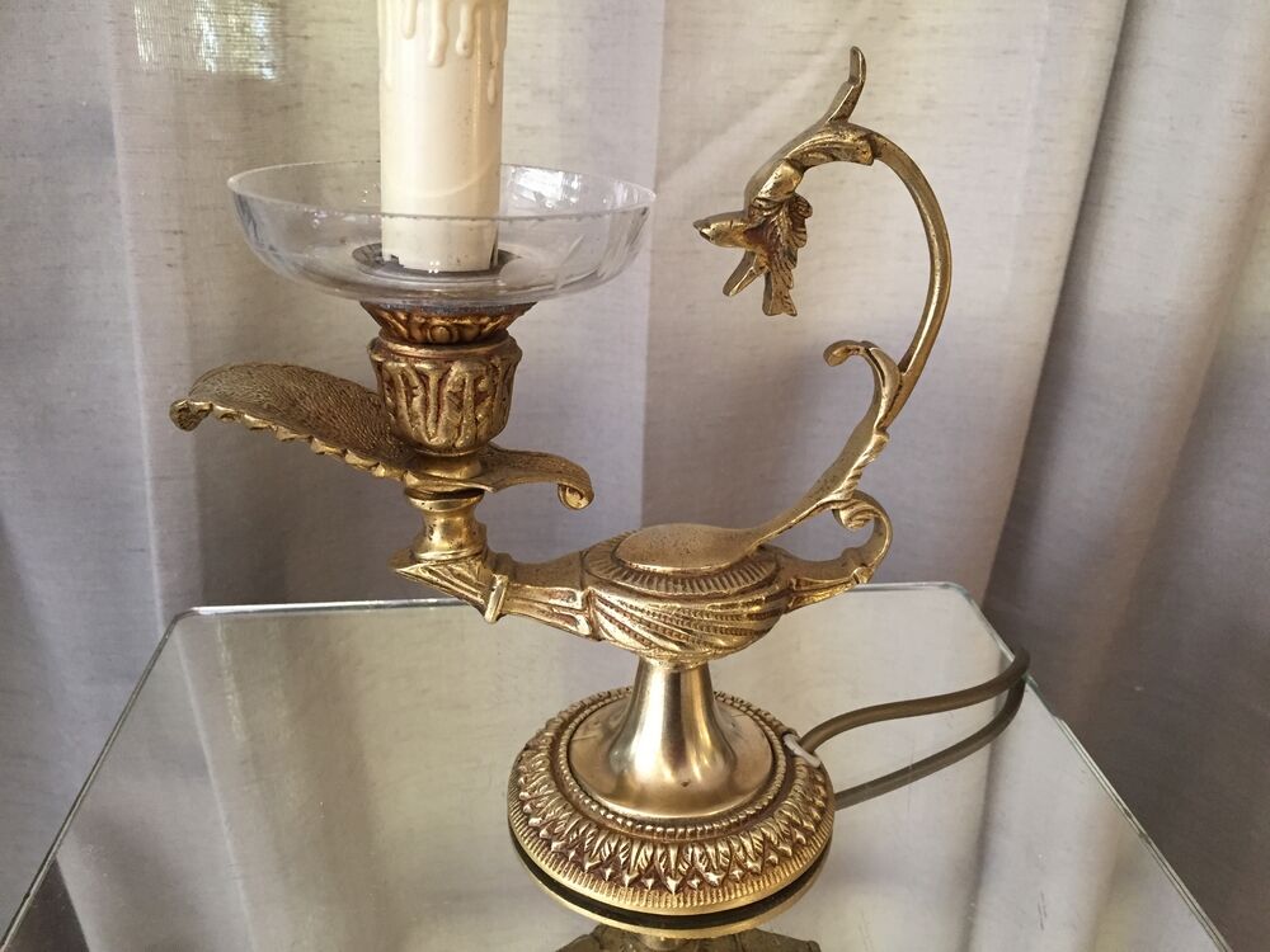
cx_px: 635
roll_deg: -0.1
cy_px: 476
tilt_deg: -22.7
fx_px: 1064
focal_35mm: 29
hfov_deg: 61.7
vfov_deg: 48.2
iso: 200
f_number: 2.2
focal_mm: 4.15
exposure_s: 1/33
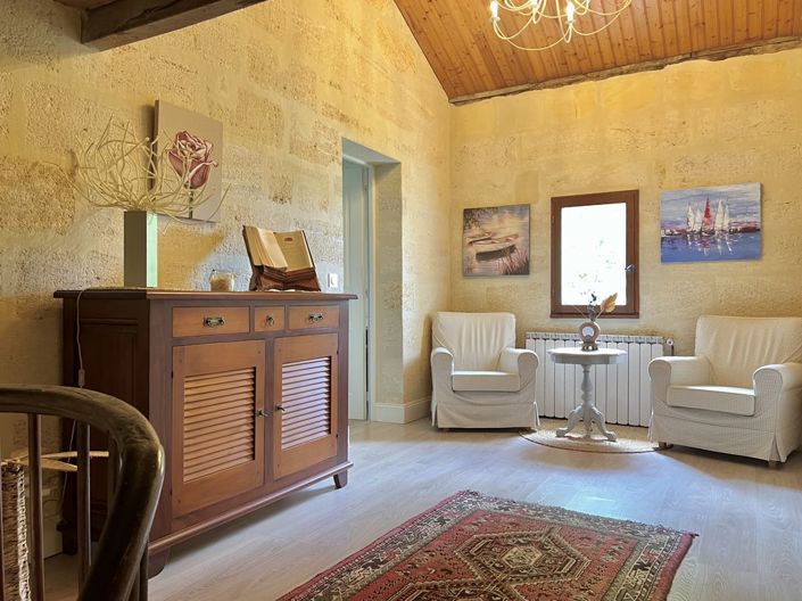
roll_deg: -1.5
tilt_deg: -0.8
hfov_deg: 67.3
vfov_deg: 53.0
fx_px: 602
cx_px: 401
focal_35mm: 26
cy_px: 300
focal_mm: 5.7
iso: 500
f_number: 1.5
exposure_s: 1/33
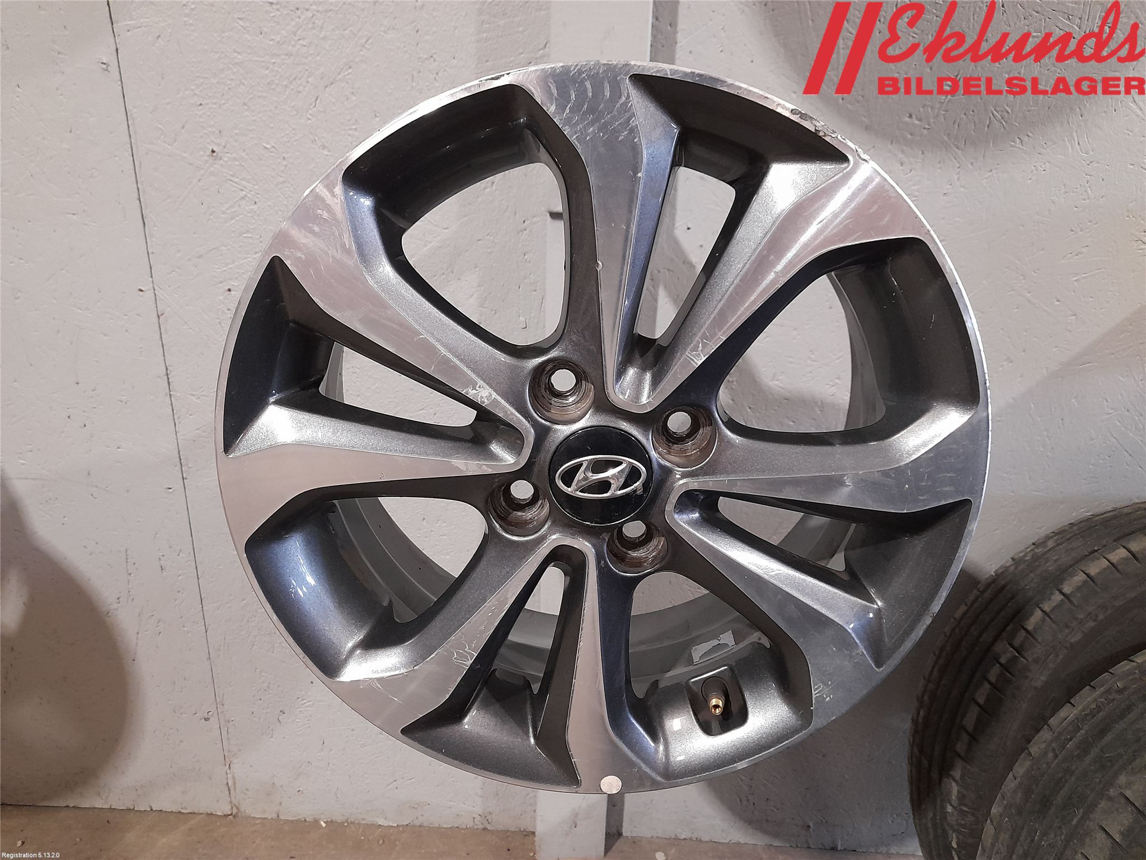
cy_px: 430
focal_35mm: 25
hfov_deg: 69.4
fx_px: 828
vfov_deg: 54.9
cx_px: 573
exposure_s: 1/50
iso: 400
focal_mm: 4.6
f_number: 2
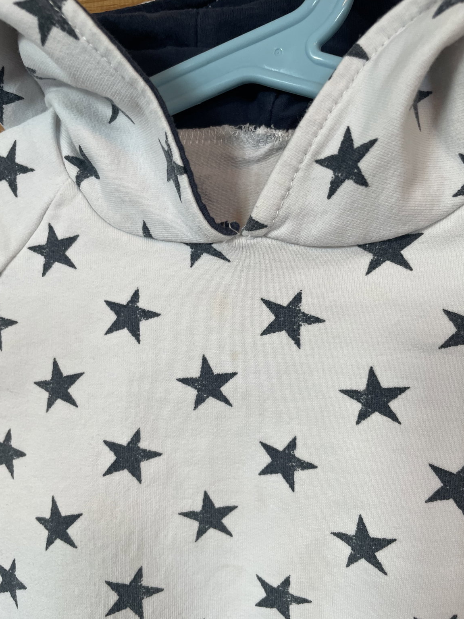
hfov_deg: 49.7
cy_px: 329
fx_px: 500
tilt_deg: -2.2
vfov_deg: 63.4
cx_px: 241
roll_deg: -0.7
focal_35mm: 28
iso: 100
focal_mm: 4.2
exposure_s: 1/100
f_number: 1.6
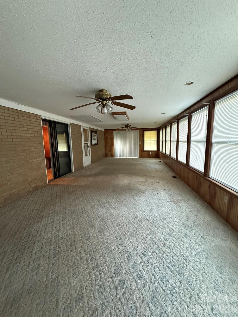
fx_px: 128
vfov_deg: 102.1
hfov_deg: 85.7
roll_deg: +0.6
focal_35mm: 14
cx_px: 119
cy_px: 158
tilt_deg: -4.2
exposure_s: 1/60
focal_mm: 2.22
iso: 800
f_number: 2.2
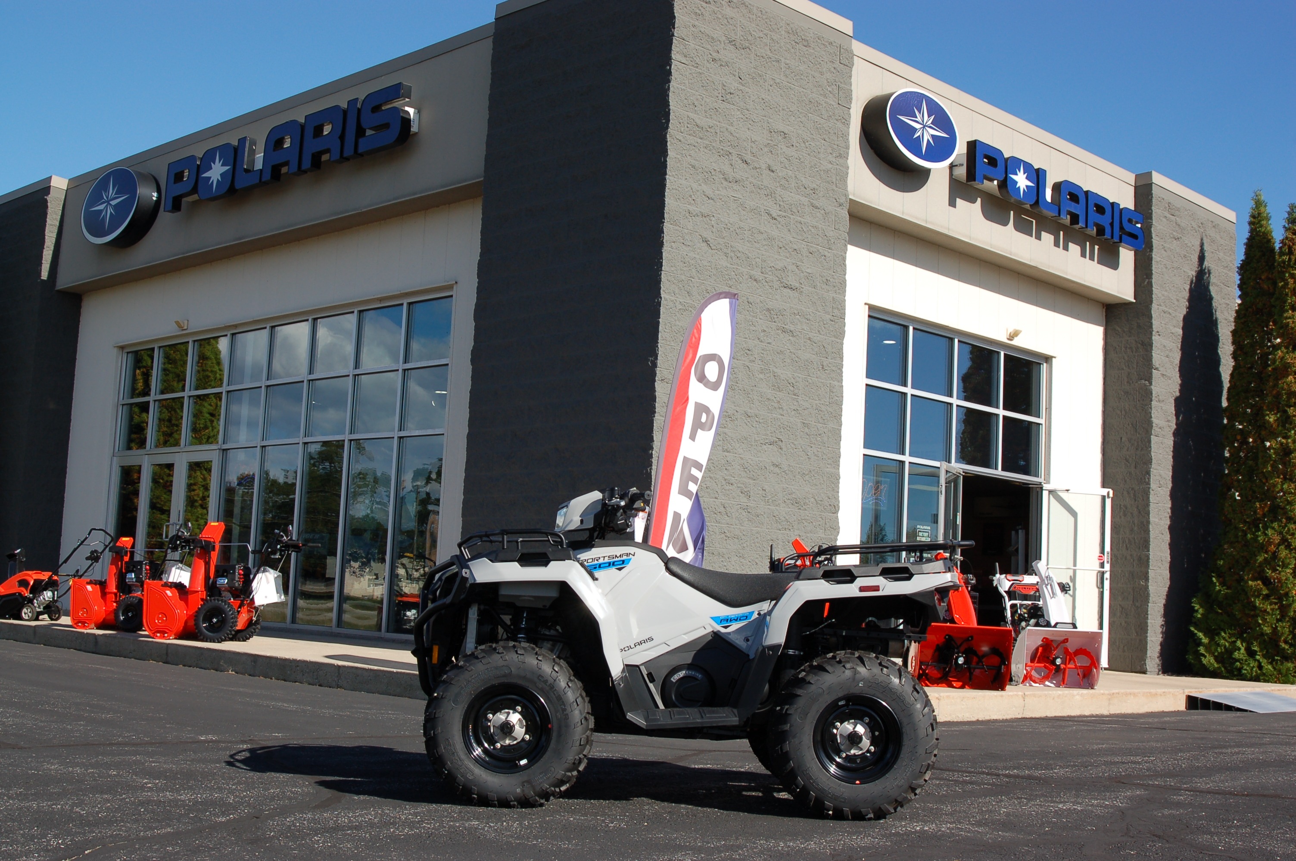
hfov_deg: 46.4
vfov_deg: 31.8
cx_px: 648
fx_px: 1511
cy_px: 430
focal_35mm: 42
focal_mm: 28
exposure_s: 1/320
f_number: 9
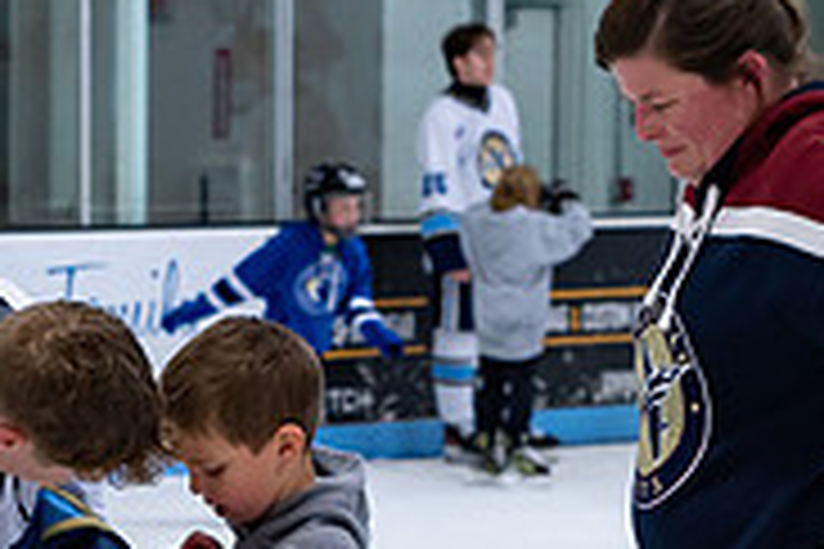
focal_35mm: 246
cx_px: 27
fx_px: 5630
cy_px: 534
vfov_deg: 5.6
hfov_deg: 8.3
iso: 400
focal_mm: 46
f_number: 4
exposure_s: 1/250
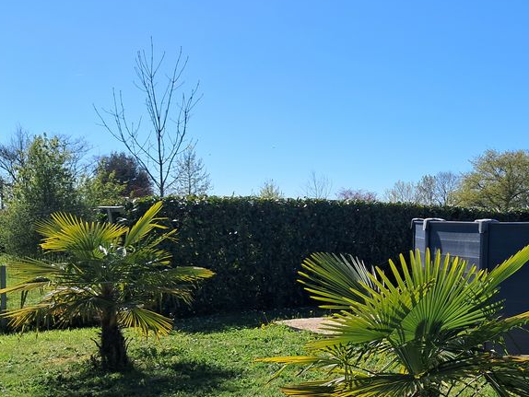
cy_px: 244
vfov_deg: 30.8
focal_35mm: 47
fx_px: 719
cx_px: 452
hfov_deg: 38.3
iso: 50
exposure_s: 1/782
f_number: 1.8
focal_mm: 4
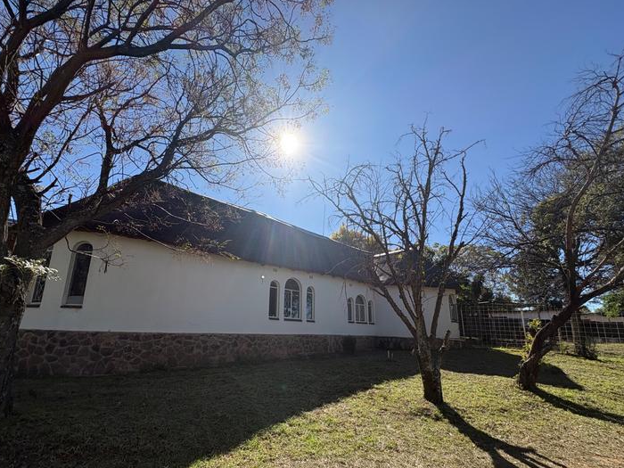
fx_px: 288
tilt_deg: +13.9
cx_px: 286
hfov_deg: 94.3
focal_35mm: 16
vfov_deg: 77.7
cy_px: 265
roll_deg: -0.6
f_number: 2.2
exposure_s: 1/1748
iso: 50
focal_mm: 2.22
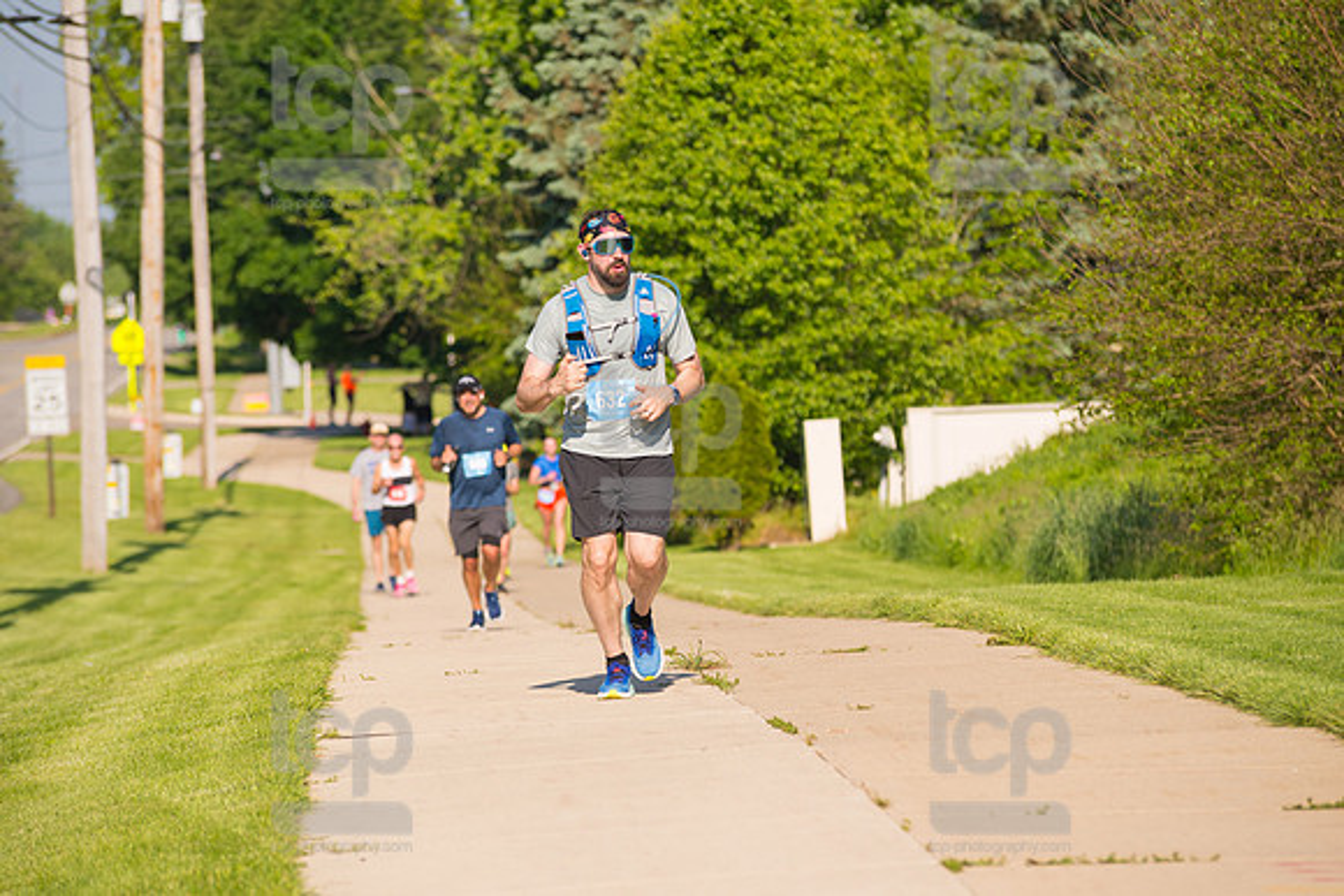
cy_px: 448
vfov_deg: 6.9
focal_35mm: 200
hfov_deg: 10.3
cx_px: 672
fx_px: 7468
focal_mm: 200
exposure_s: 1/2000
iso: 400
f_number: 5.6
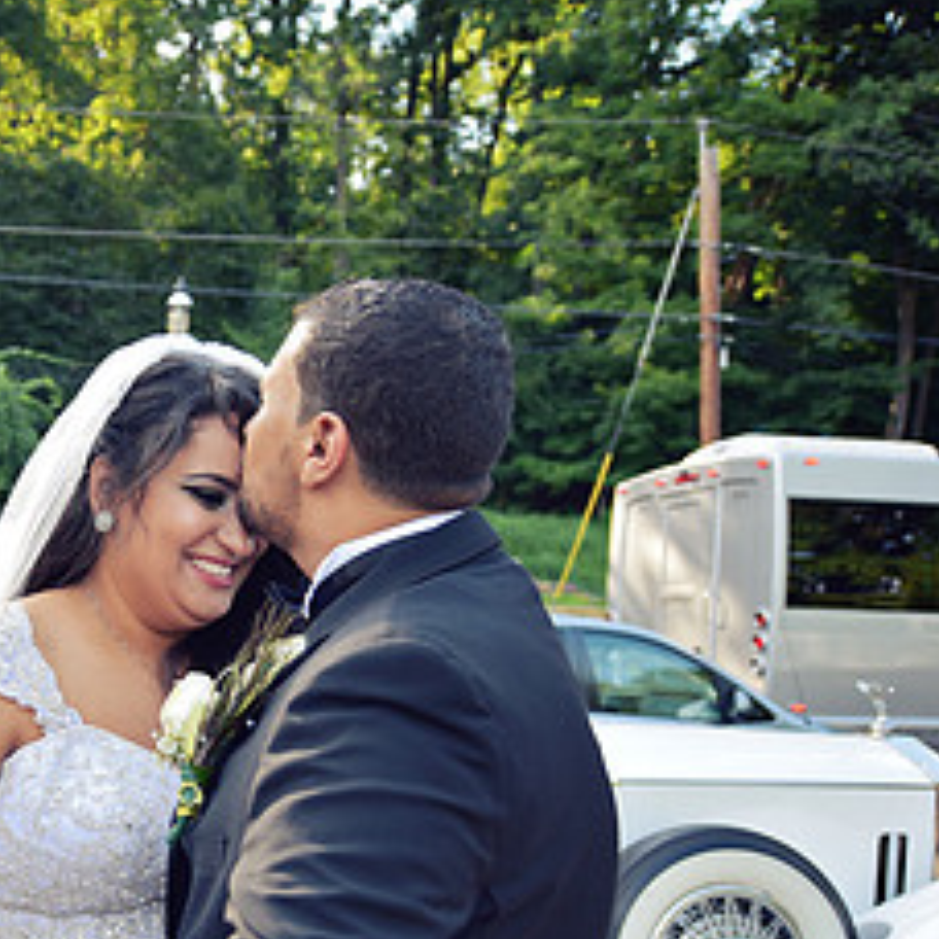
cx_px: 37
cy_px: 702
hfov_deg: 38.8
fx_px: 1197
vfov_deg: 41.6
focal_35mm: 39
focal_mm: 18
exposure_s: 1/400
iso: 200
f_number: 2.8
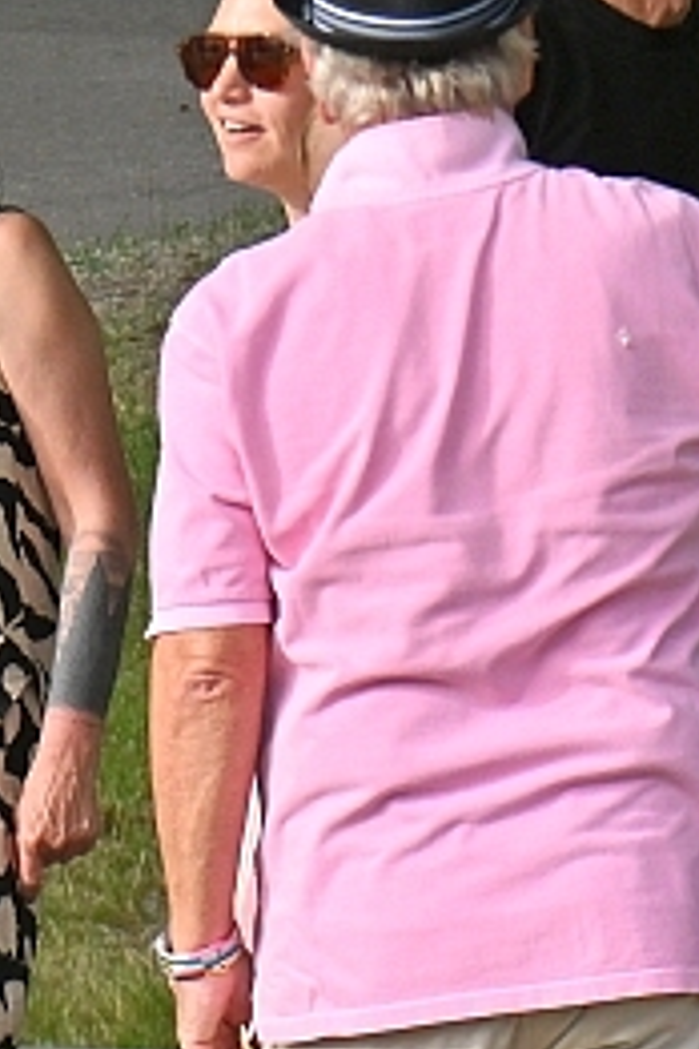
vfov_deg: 5.1
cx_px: 309
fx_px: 11707
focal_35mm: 402
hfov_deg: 3.4
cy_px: 539
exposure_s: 1/640
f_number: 6.3
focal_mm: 70
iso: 400
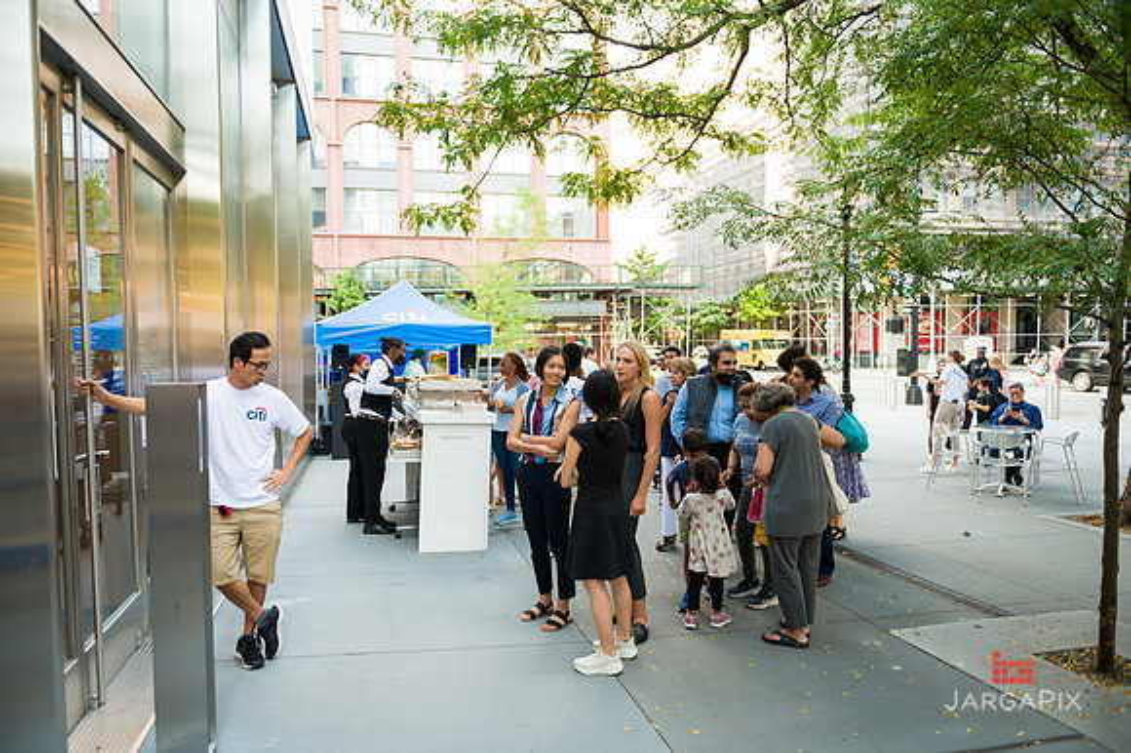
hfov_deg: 73.8
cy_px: 376
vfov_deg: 53.1
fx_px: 754
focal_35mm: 24
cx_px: 566
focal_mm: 24
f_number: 3.2
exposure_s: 1/640
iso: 800
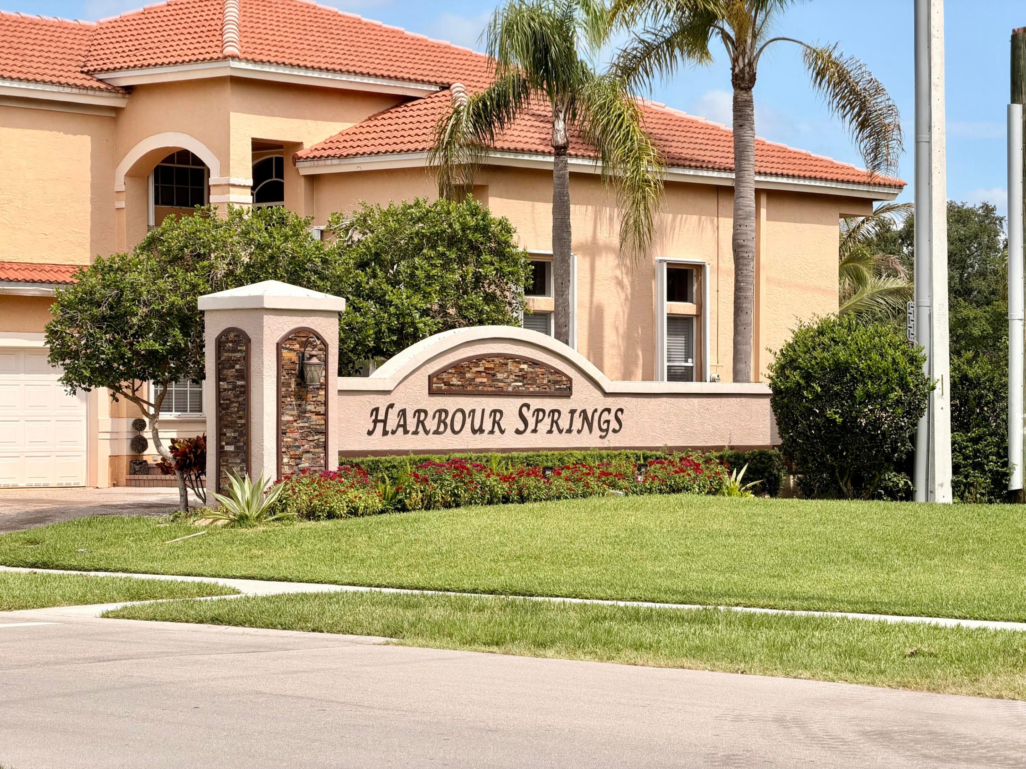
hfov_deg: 19.6
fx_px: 2964
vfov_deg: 14.8
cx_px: 513
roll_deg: +0.4
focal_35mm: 100
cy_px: 384
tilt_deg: +0.0
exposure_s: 1/638
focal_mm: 16.89
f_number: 2.8
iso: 25
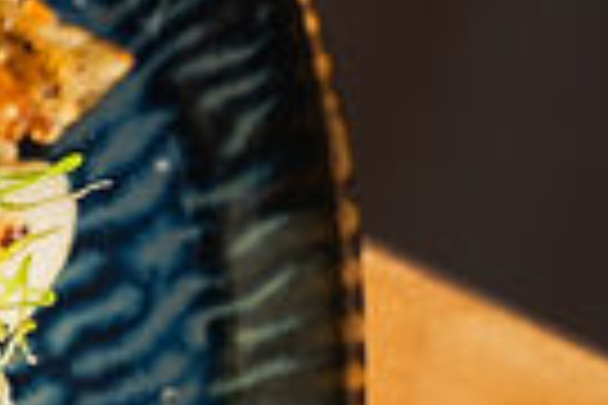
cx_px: -1081
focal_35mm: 274
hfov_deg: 6.9
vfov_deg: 4.8
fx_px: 4627
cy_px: 1084
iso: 100
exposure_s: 1/160
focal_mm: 36
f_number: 5
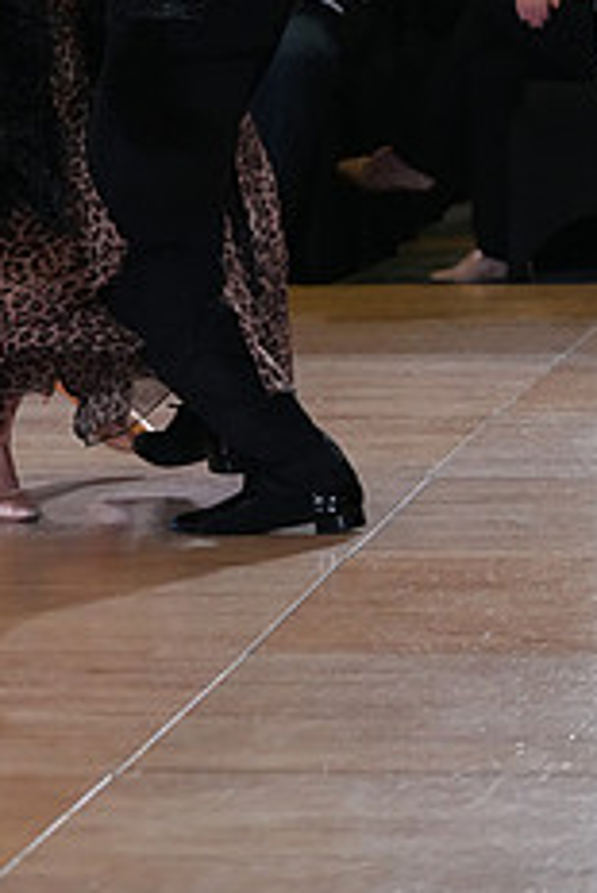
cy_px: -162
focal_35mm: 263
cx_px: 29
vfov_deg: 7.8
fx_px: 6532
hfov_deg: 5.2
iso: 3200
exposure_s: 1/500
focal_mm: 105
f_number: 4.5
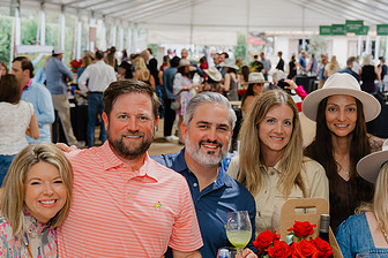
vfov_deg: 16.6
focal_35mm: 82
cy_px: 180
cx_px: 210
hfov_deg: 24.8
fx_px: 884
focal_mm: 43
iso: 800
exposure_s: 1/60
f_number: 4
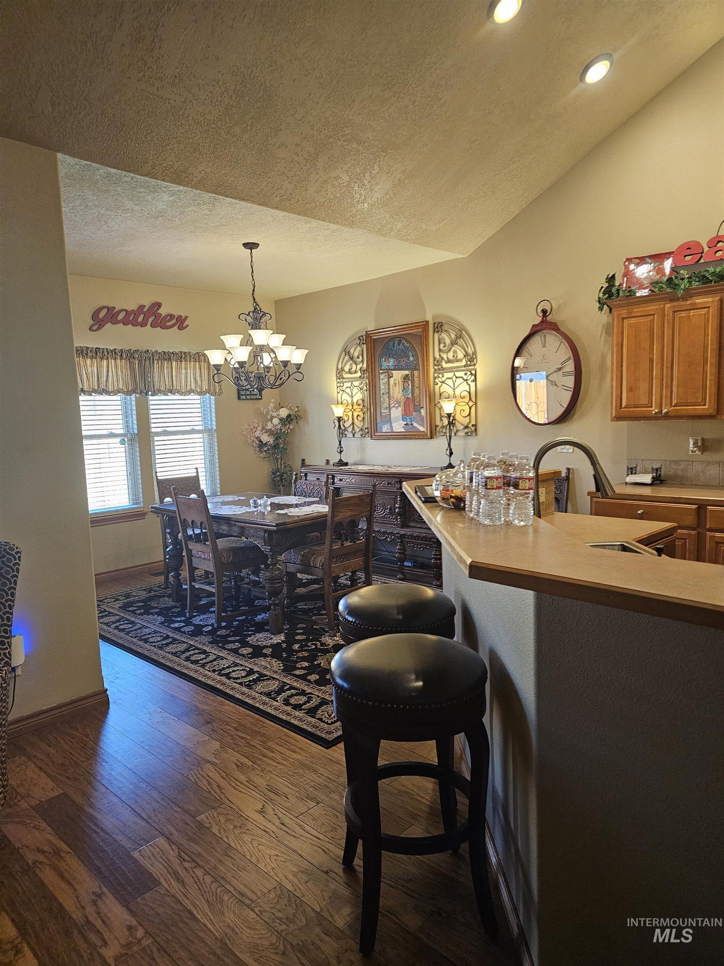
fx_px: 641
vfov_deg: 73.9
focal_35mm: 23
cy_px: 483
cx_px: 362
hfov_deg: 58.9
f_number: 1.7
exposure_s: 1/120
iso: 500
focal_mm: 6.3
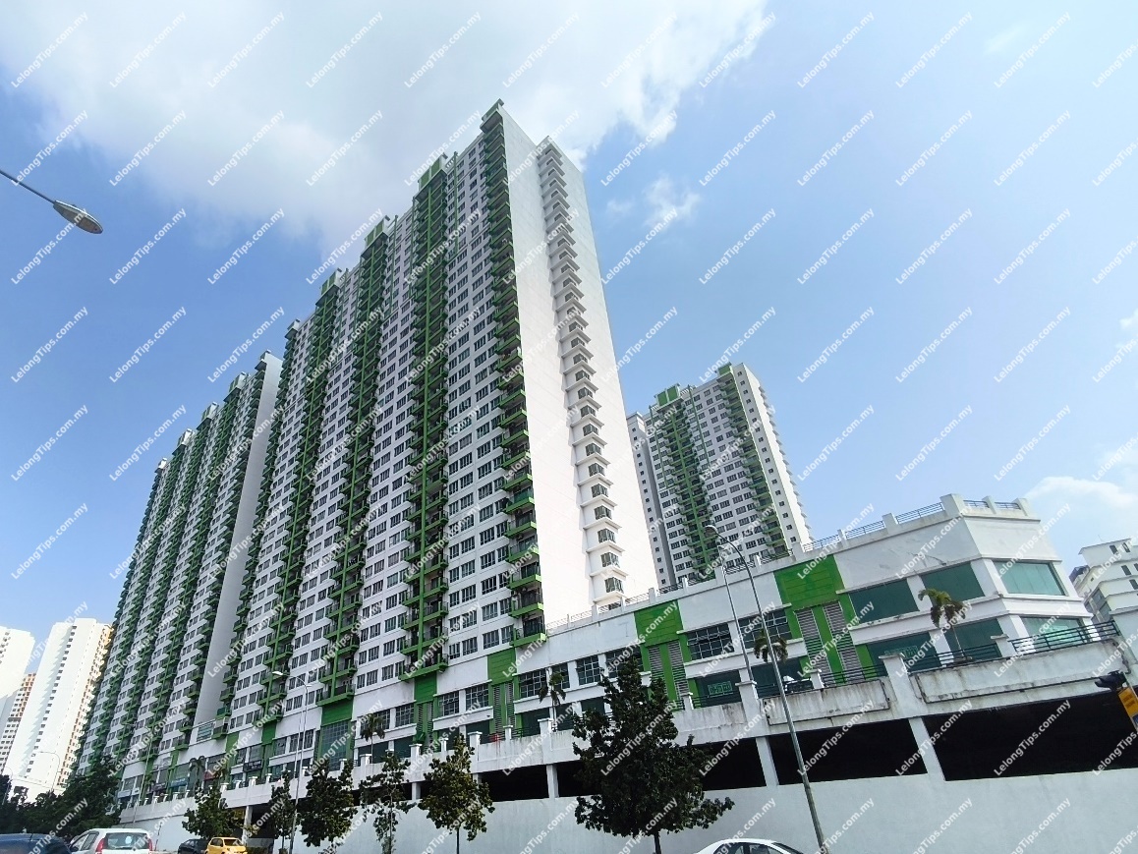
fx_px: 493
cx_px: 569
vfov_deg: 81.8
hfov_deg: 98.2
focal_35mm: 15
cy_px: 427
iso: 50
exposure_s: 1/2614
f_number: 2.2
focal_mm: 1.65
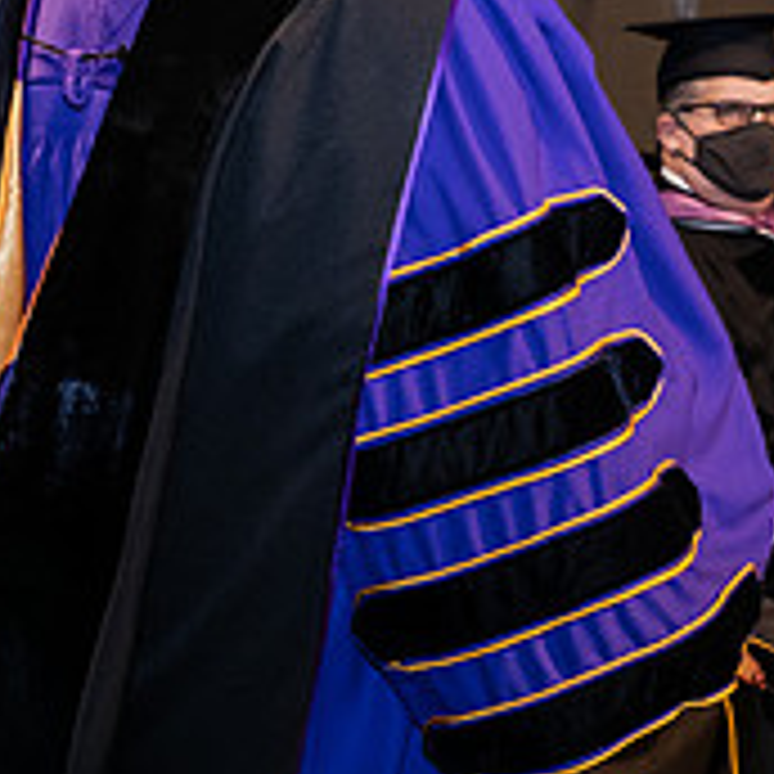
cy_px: 97
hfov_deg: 9.8
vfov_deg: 9.8
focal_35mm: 178
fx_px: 4503
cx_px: 774
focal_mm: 62
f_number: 6.3
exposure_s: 1/200
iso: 1600
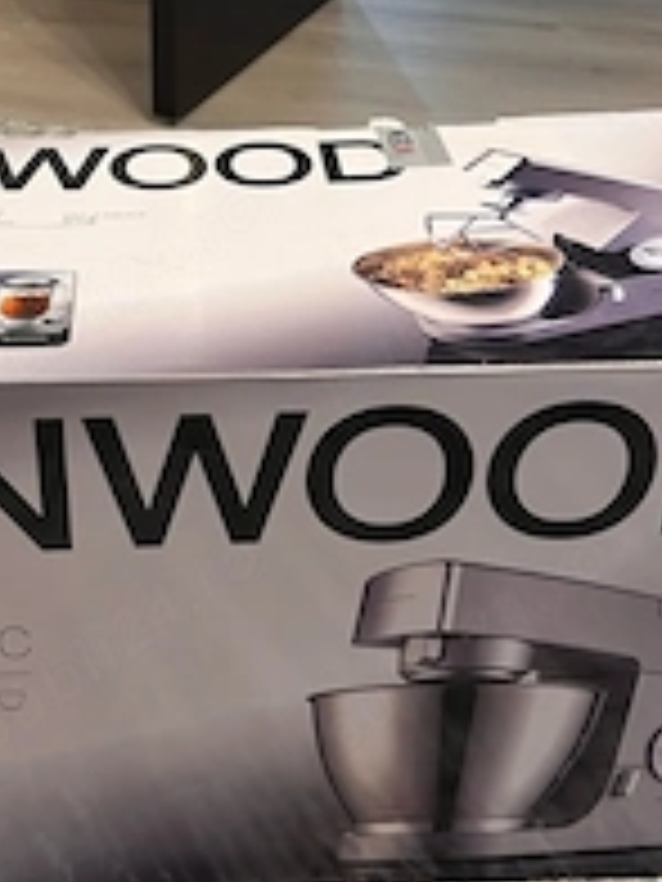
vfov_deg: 36.0
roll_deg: +0.7
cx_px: 203
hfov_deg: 27.3
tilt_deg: -30.5
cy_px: 351
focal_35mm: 53
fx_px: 1351
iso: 80
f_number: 1.5
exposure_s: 1/50
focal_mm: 5.7
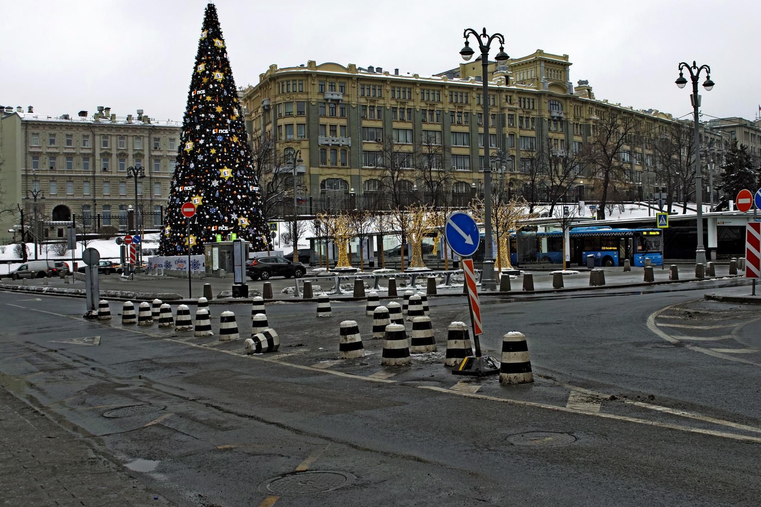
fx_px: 845
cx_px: 376
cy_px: 252
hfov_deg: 48.5
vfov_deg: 33.4
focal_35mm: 40
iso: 200
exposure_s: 1/50
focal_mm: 26
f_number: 8
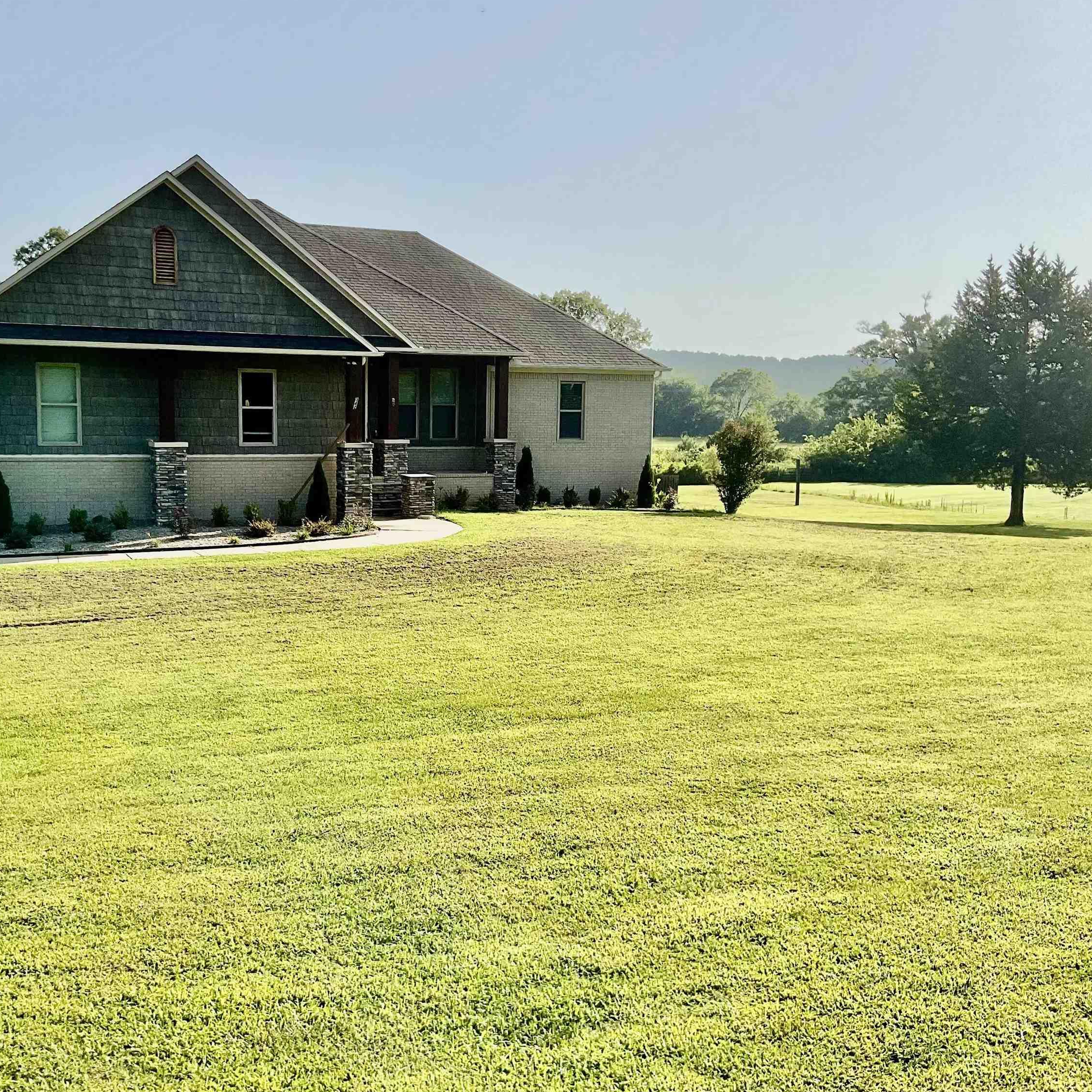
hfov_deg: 47.0
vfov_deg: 47.2
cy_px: 556
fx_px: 1249
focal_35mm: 35
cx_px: 438
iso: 16
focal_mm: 3
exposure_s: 1/2959
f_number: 1.8
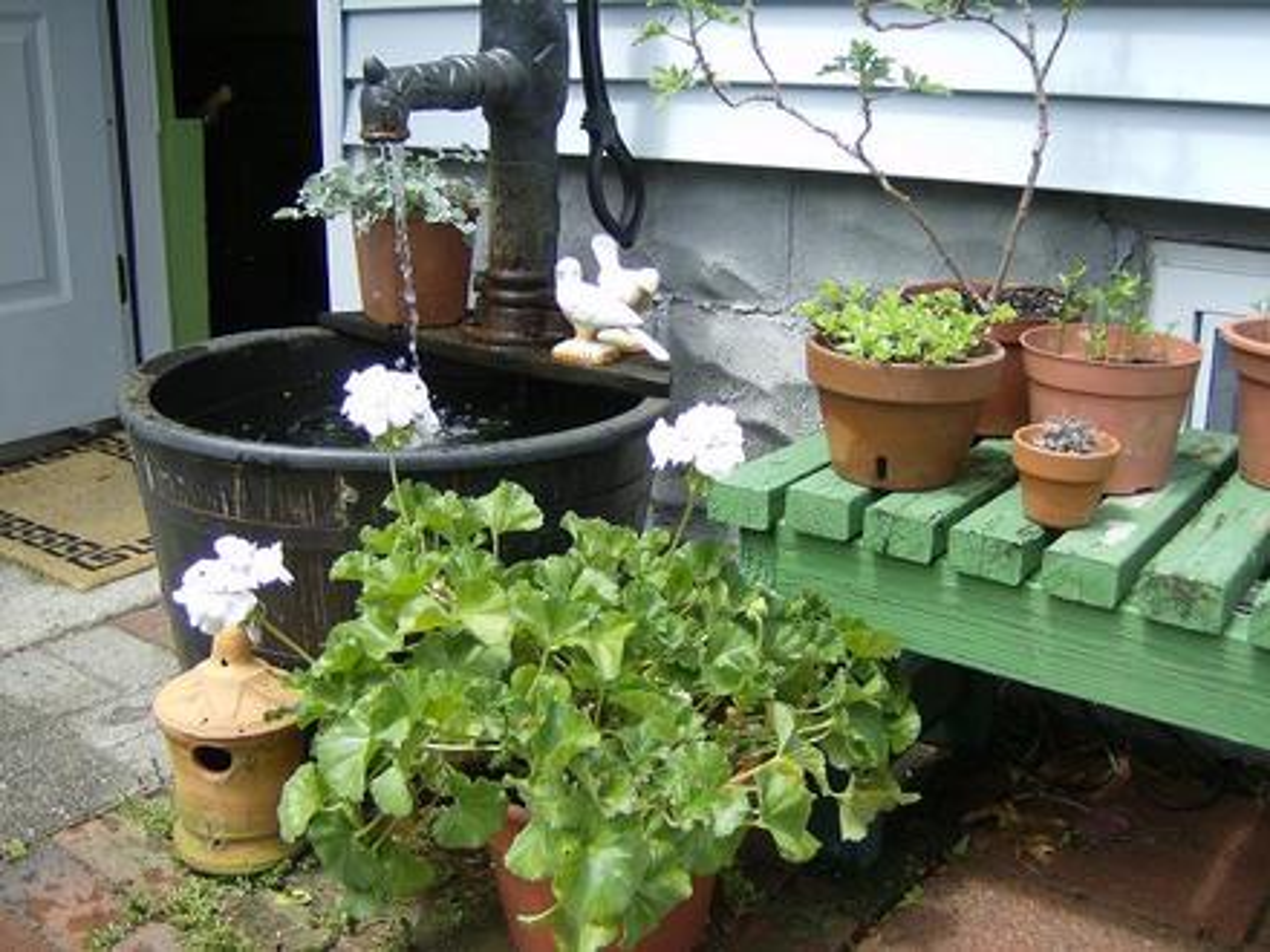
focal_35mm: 36
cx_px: 635
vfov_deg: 39.7
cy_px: 476
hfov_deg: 51.4
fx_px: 1321
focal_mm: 6
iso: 100
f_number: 2.8
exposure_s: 1/460
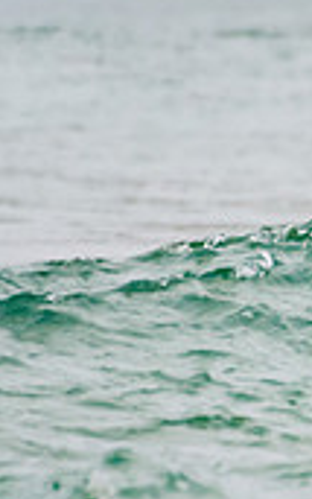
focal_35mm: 2124
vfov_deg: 1.0
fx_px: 28872
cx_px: 794
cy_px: 284
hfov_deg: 0.6
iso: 720
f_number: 5.6
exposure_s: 1/800
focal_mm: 500
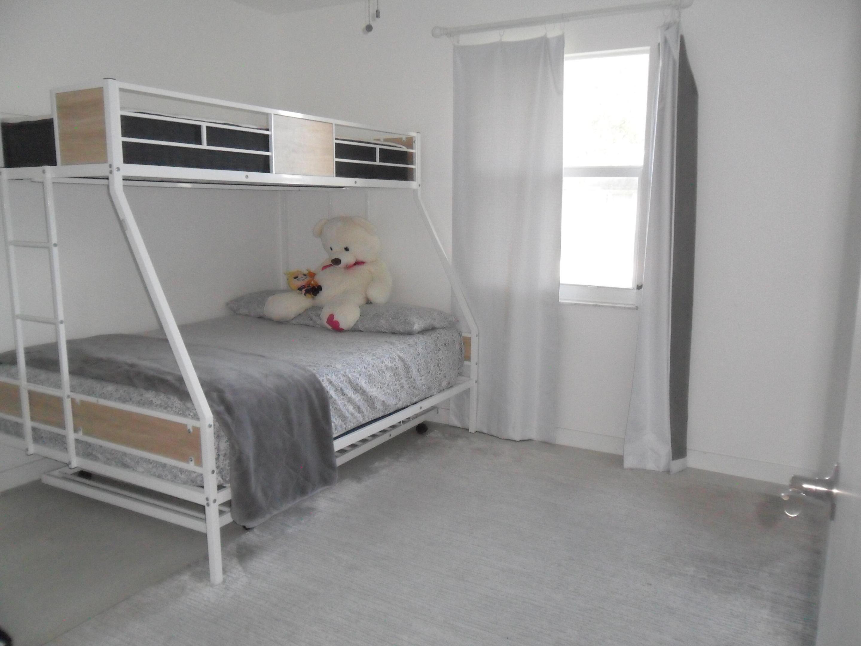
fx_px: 672
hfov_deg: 65.3
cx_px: 430
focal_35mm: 27
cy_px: 323
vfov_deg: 51.4
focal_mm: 4.9
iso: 400
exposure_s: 1/45
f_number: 3.5
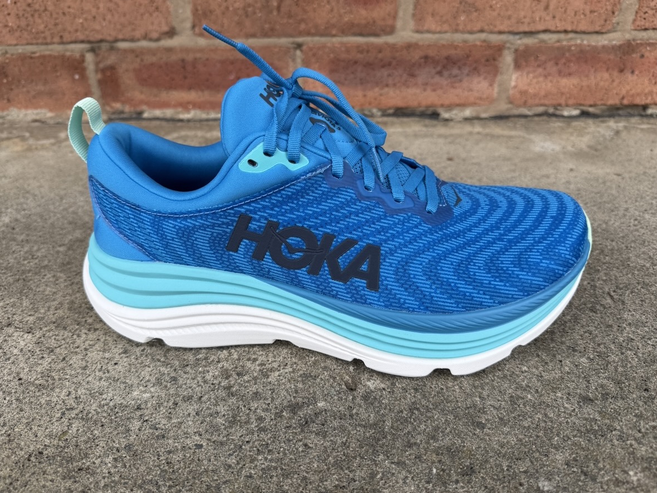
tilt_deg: -30.8
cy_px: 237
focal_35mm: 26
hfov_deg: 67.3
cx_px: 316
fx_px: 493
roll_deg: +1.1
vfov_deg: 53.0
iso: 80
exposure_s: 1/920
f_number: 1.78
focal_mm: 6.76
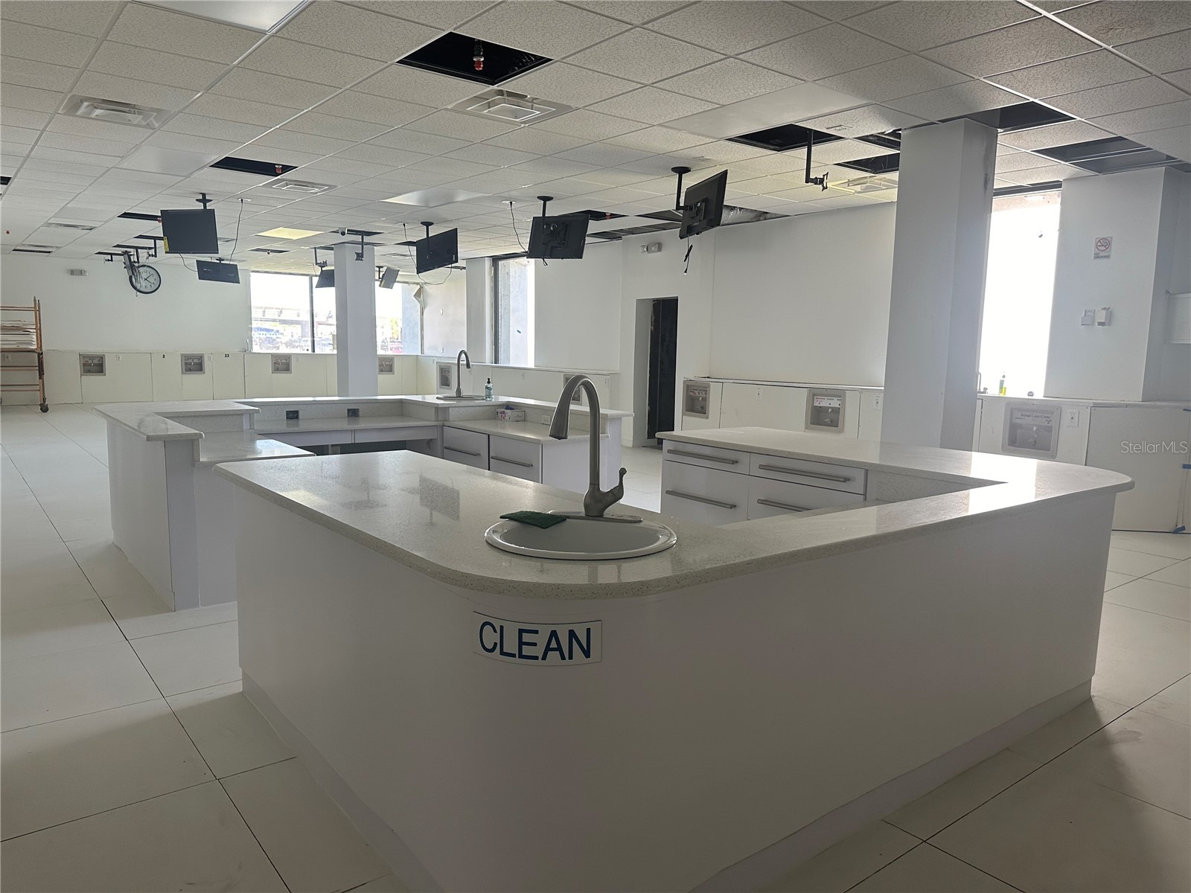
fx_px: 826
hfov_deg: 71.6
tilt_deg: -7.1
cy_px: 446
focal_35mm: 24
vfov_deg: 56.8
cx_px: 596
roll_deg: -0.4
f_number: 1.78
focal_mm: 6.86
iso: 160
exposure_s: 1/121
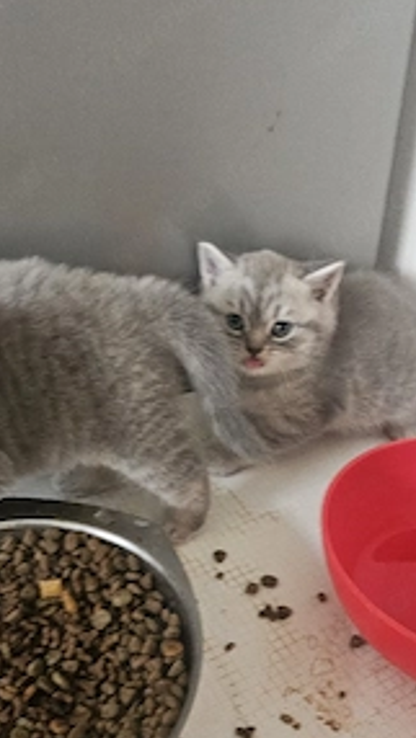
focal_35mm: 35
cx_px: 240
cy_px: 439
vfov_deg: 56.2
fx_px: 686
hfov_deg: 33.7
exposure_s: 1/33.4
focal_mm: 6.3
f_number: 1.7
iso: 500
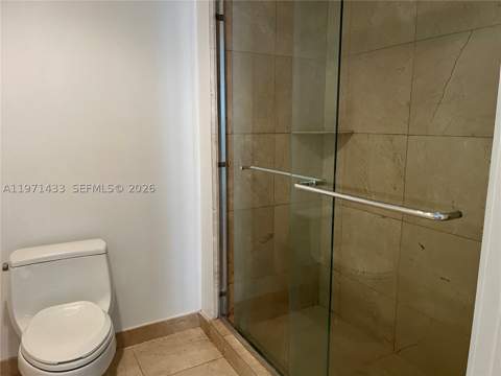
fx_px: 376
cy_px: 188
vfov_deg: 53.1
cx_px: 250
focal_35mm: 26
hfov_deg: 67.3
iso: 125
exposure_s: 1/60
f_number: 1.6
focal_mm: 5.1
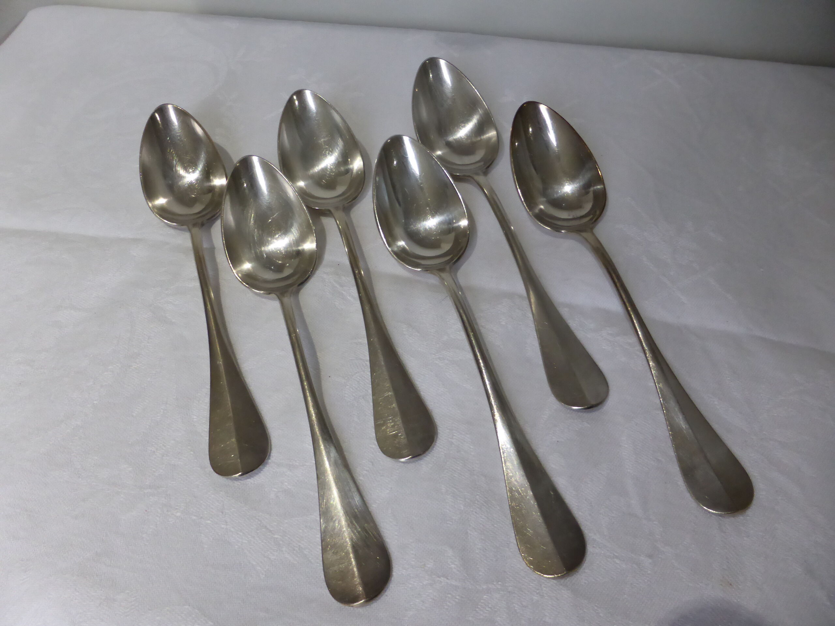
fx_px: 603
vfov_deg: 54.9
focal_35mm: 25
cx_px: 418
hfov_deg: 69.4
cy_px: 313
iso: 400
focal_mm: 4.3
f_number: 3.3
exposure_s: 1/30
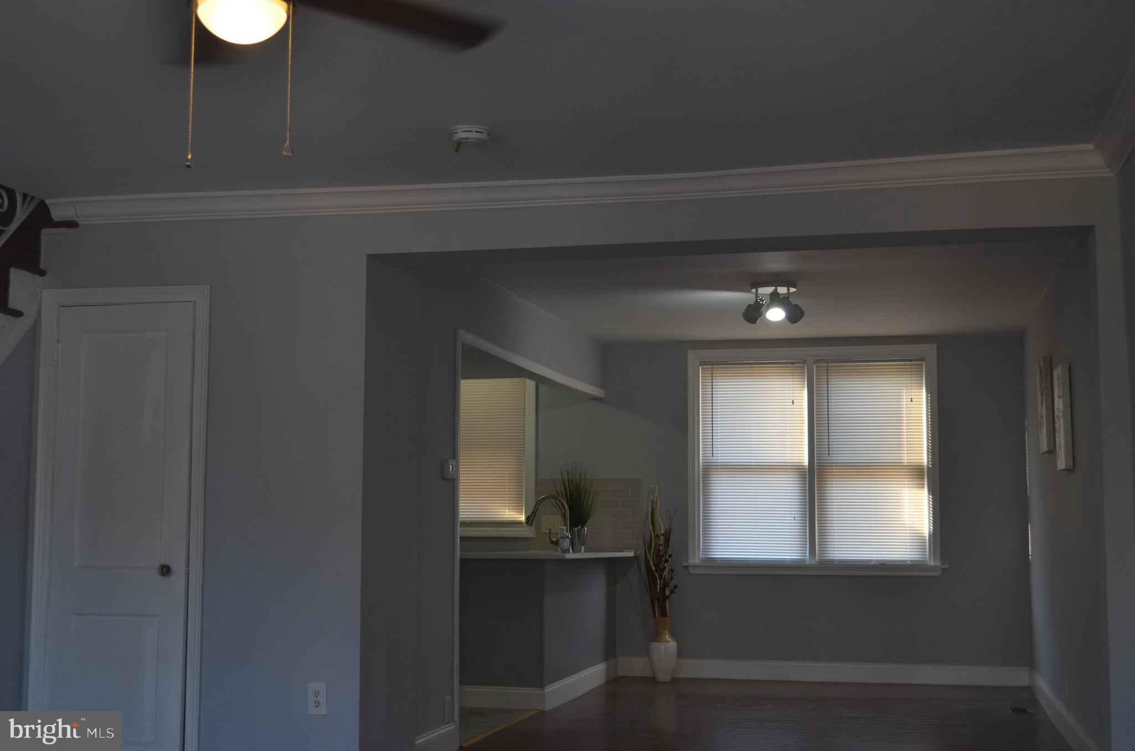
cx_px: 568
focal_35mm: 48
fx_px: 1510
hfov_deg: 41.2
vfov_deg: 27.9
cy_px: 376
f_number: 4.8
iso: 400
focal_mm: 32
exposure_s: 1/80
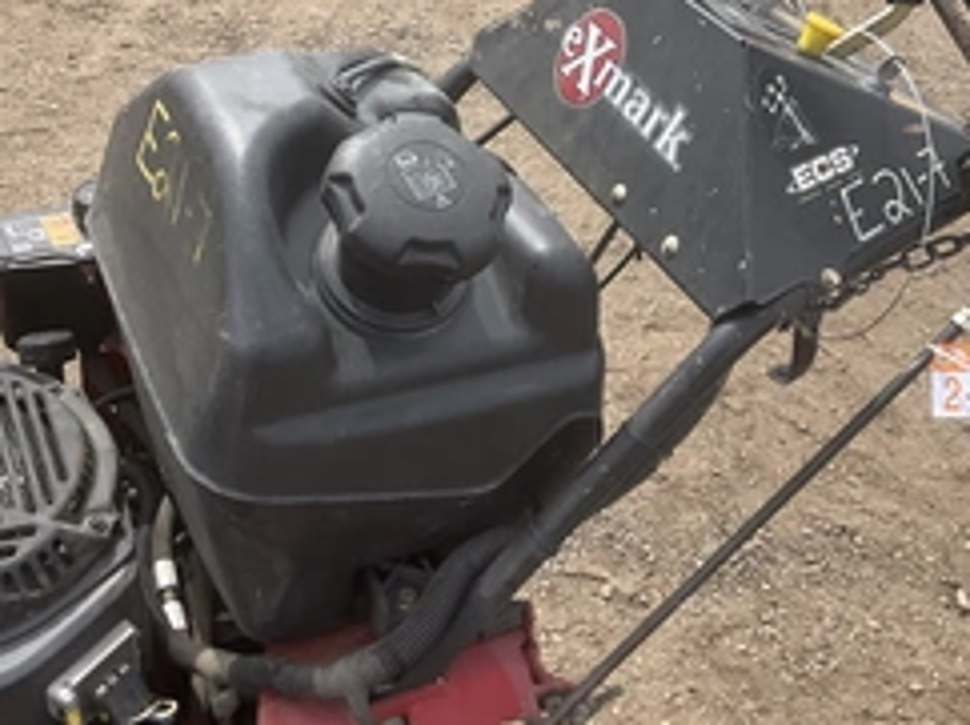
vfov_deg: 30.0
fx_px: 1344
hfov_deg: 39.7
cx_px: 481
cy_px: 244
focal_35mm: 48
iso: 25
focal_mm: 3
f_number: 1.8
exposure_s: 1/883
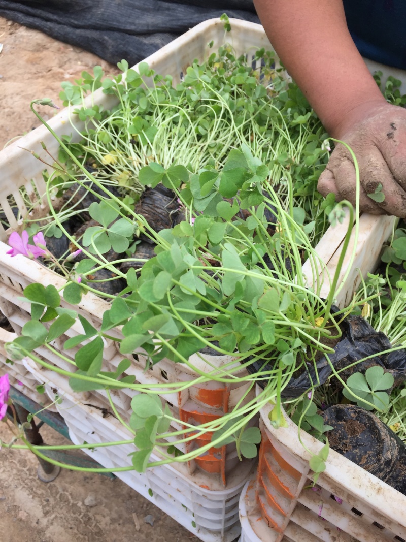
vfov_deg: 61.7
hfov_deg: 48.2
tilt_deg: -53.5
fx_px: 454
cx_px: 203
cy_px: 271
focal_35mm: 29
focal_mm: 4.15
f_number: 2.2
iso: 32
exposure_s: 1/573
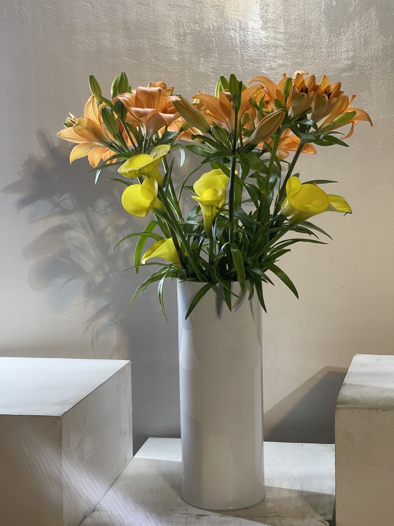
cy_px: 263
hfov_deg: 22.9
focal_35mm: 64
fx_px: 971
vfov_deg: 30.3
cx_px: 197
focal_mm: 7.5
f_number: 2.2
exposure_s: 1/100
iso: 125
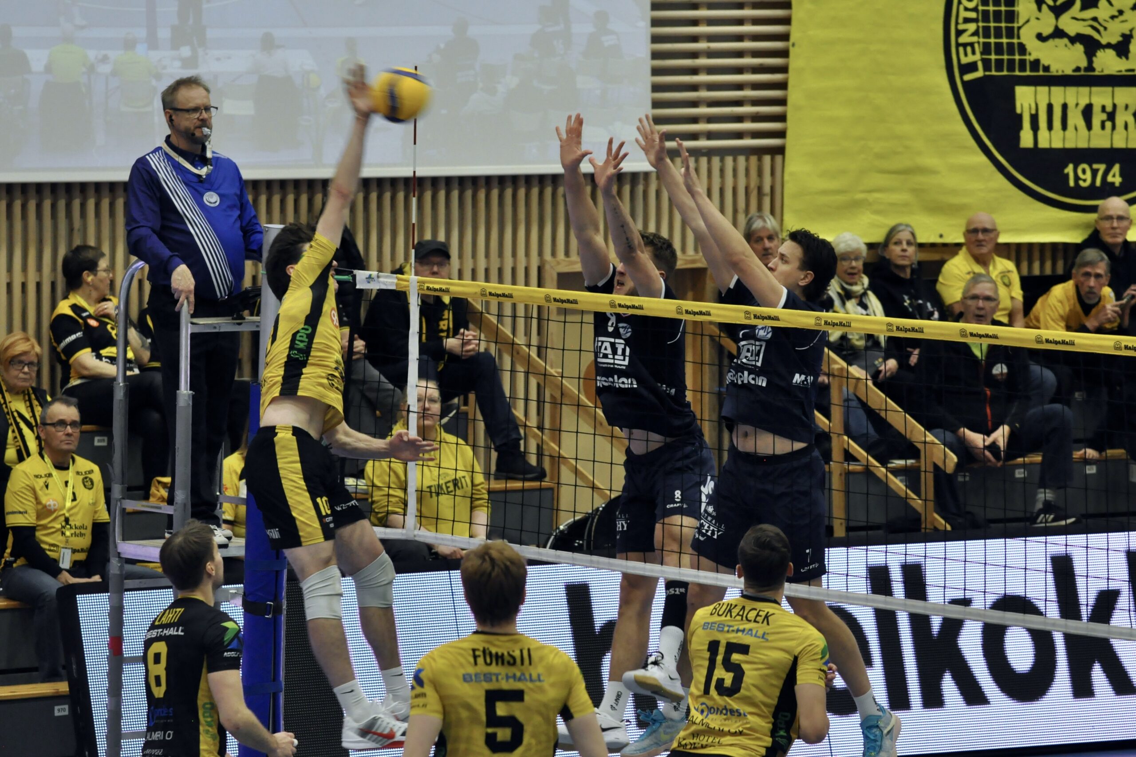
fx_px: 7572
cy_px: 378
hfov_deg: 8.6
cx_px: 568
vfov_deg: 5.7
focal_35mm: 240
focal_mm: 160
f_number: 4
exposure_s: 1/320
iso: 1600
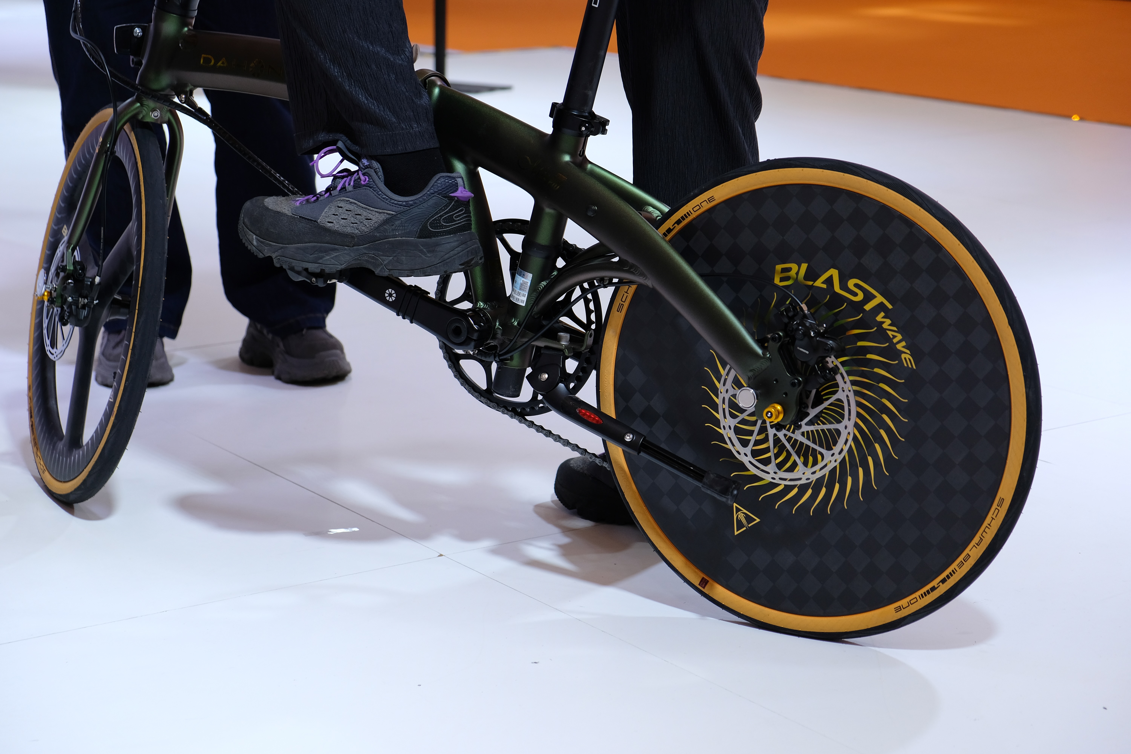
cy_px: 377
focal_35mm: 73
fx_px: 2293
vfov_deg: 18.7
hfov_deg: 27.7
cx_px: 566
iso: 400
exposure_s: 1/280
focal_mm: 48.4
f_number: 4
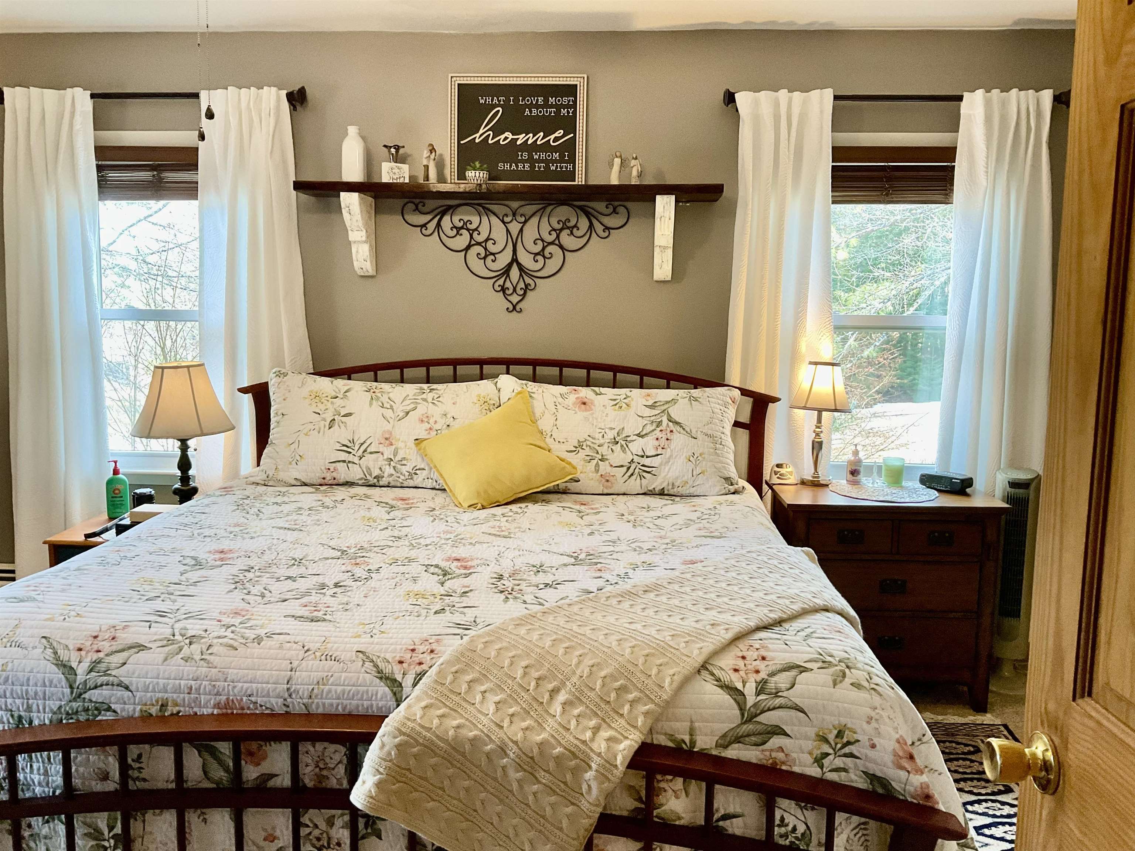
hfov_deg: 61.7
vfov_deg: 48.2
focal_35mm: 29
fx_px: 951
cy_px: 426
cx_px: 568
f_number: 1.8
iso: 80
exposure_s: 1/60
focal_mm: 3
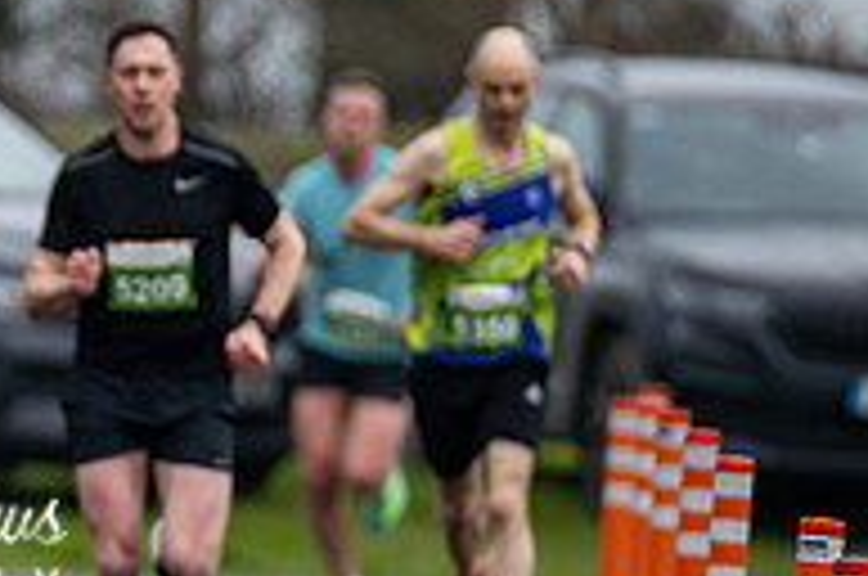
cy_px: 441
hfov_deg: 1.5
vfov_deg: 1.0
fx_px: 32616
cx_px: -238
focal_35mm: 1355
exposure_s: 1/1600
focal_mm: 300
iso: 280
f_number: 2.8
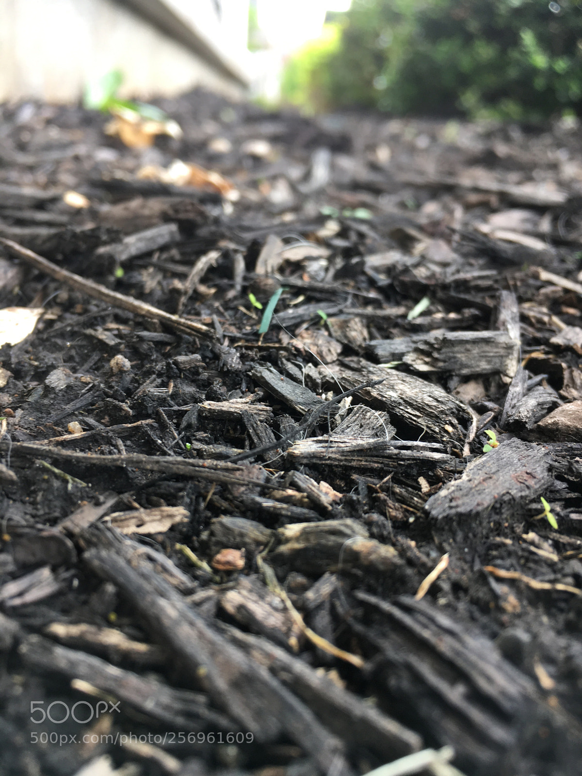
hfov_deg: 48.2
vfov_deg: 61.7
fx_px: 650
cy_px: 388
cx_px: 291
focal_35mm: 29
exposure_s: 1/60
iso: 32
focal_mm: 4.15
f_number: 2.2
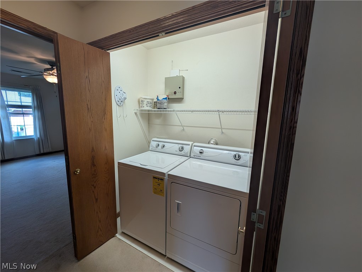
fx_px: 126
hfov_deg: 110.5
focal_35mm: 12
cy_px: 136
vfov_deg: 94.6
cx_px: 181
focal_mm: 2.02
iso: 48
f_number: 1.7
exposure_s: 1/164
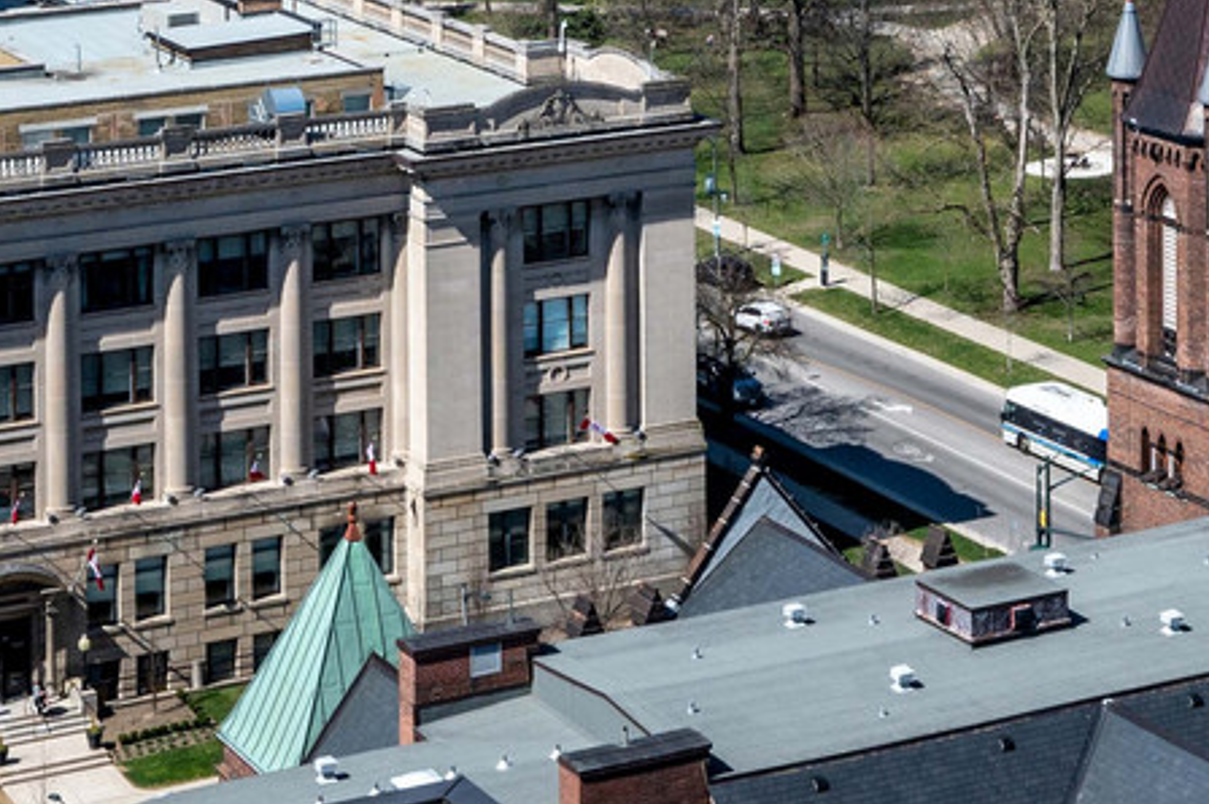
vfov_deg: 11.4
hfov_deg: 17.4
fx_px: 3893
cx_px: 1085
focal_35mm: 116
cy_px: -356
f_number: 14
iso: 250
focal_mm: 30
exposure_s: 1/400
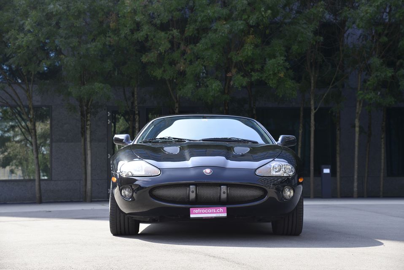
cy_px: 135
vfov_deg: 19.5
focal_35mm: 70
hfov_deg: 28.8
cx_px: 202
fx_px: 786
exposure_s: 1/200
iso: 250
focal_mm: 70
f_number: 6.3
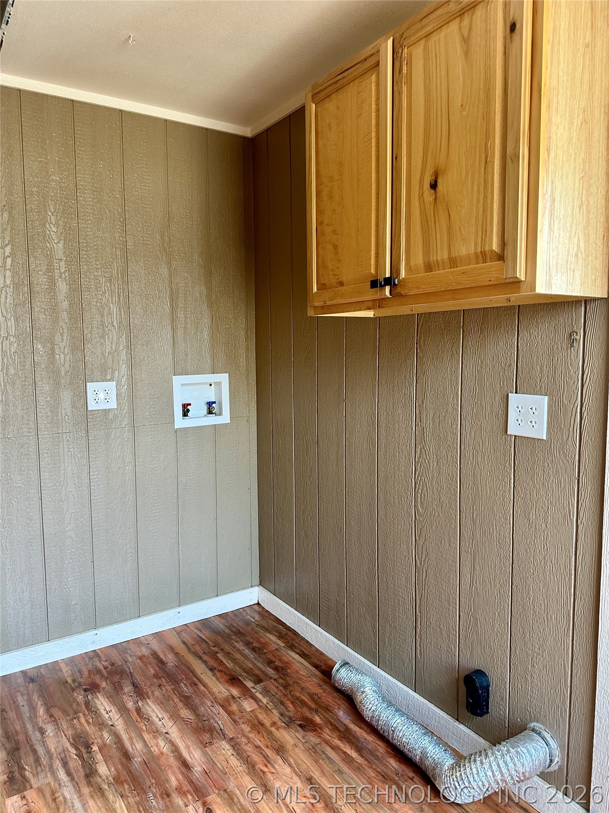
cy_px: 406
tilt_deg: -4.4
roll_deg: +1.1
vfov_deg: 71.6
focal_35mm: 24
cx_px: 304
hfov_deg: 56.8
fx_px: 563
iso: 200
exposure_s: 1/60
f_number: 1.78
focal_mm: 6.86
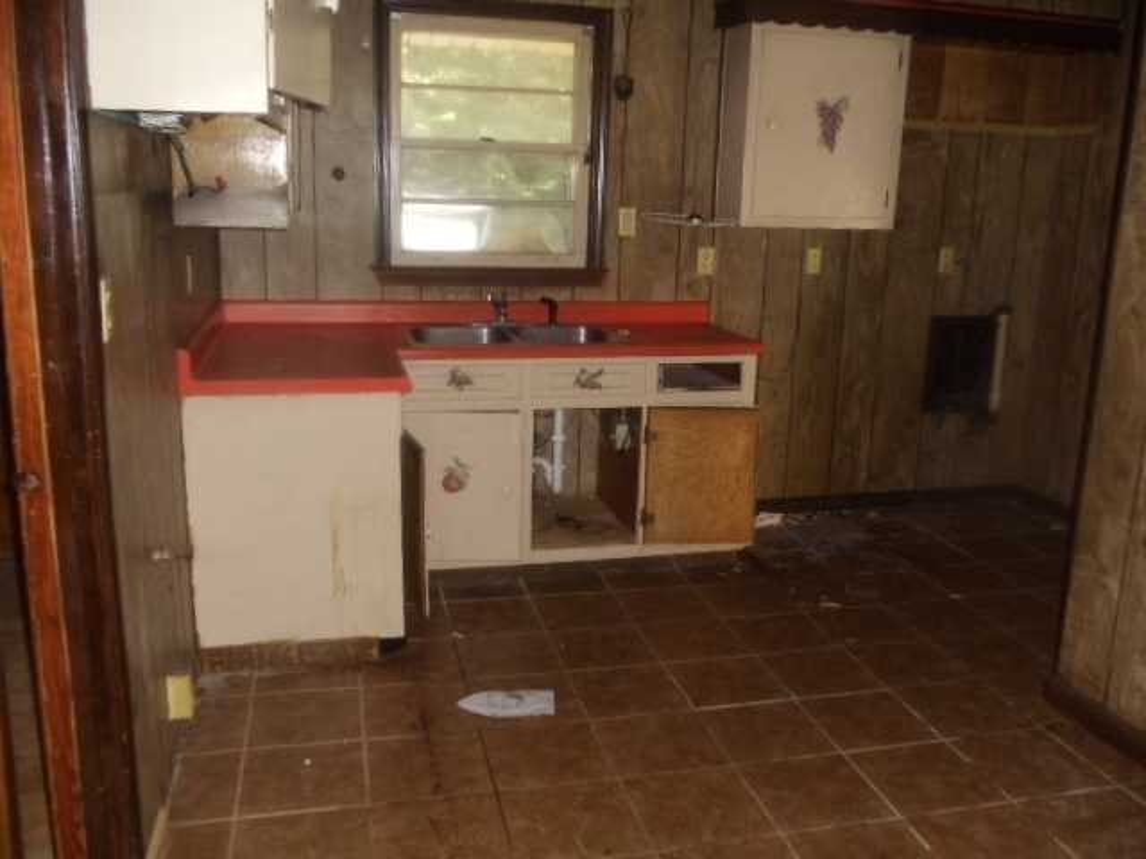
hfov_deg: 42.9
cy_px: 430
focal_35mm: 44
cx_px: 573
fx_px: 1457
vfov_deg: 32.9
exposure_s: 1/30
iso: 400
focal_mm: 6
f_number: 3.5
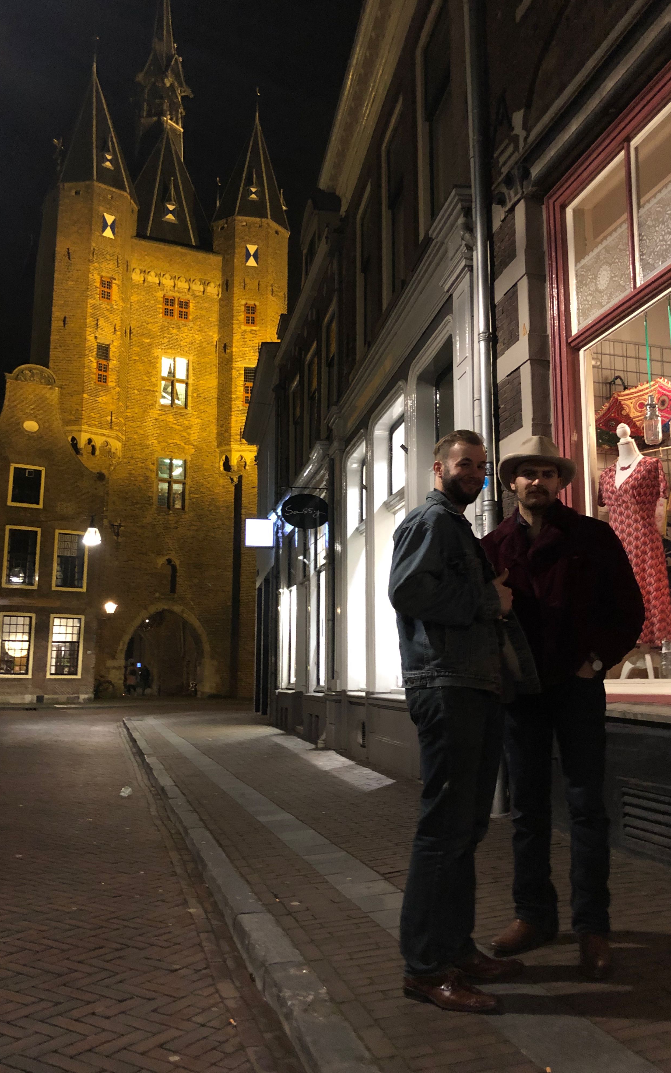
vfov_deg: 62.9
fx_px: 878
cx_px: 309
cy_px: 533
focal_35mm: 30
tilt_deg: +9.8
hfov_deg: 41.8
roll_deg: -0.3
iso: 100
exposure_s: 1/4
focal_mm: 4
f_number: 1.8
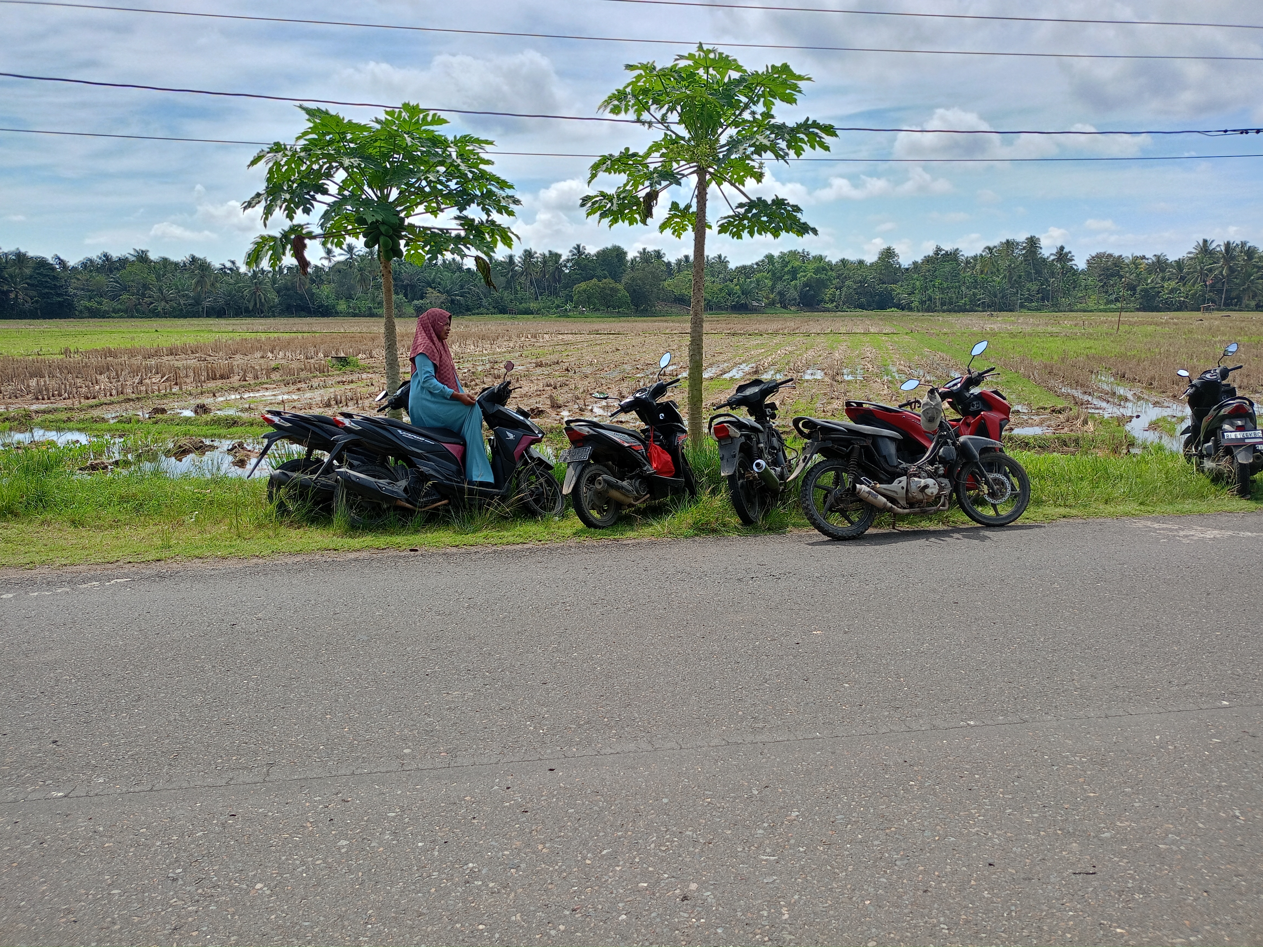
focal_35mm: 28
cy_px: 474
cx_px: 632
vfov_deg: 49.7
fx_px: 1022
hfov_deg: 63.4
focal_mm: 4.7
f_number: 1.79
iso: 100
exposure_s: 1/750
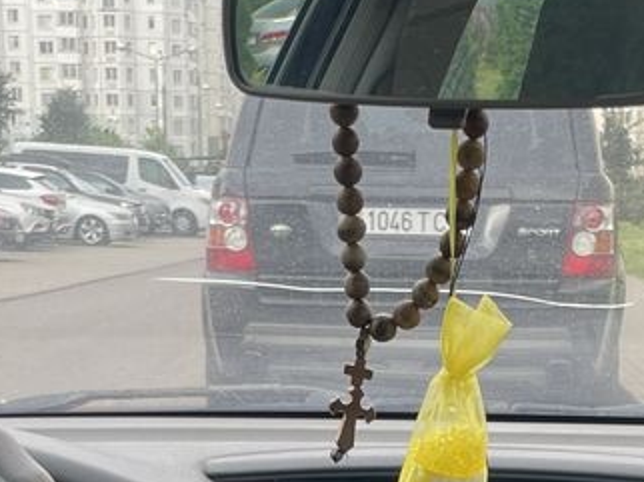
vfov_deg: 14.1
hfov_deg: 20.2
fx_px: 1803
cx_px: 354
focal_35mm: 97
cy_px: 746
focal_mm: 4.2
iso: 32
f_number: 1.6
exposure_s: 1/148
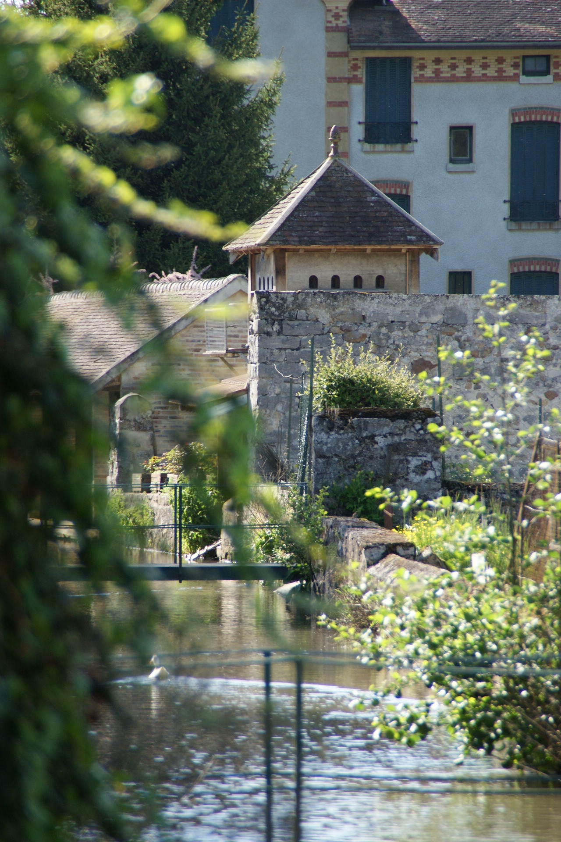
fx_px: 7012
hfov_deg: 4.6
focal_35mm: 300
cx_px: 280
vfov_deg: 6.9
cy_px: 421
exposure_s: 1/320
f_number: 6.3
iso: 200
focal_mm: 200
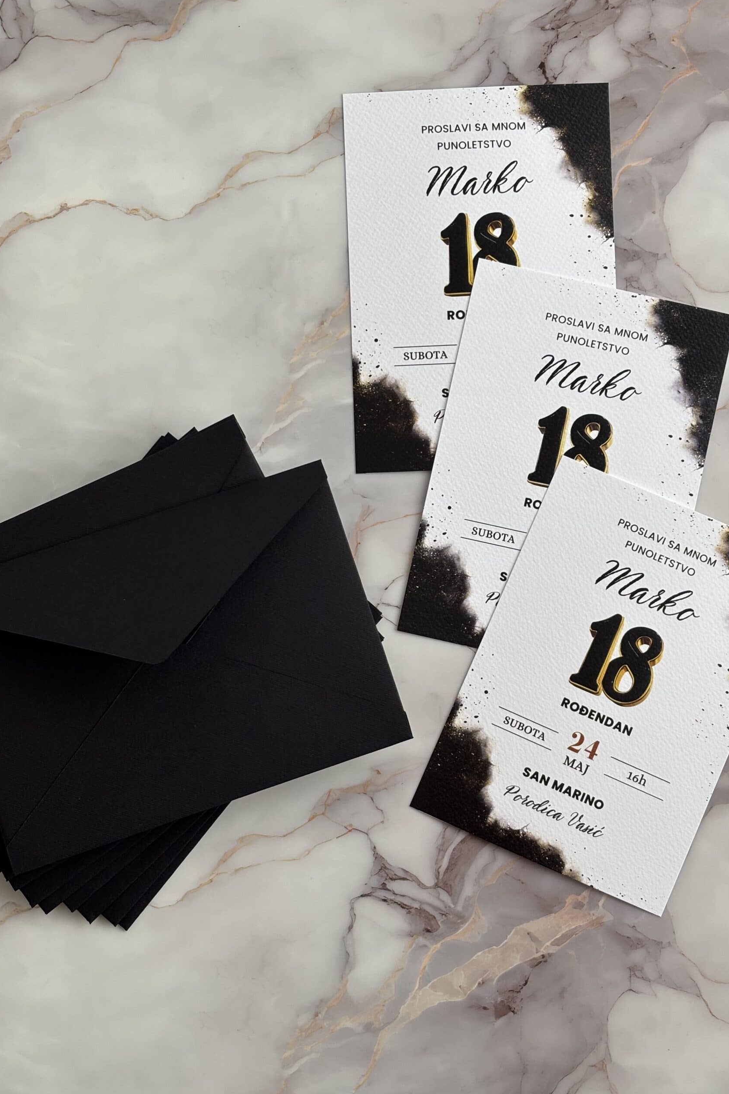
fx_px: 1670
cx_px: 401
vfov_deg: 36.2
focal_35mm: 55
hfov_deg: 24.6
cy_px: 545
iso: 50
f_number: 1.6
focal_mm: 5.96
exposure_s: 1/94
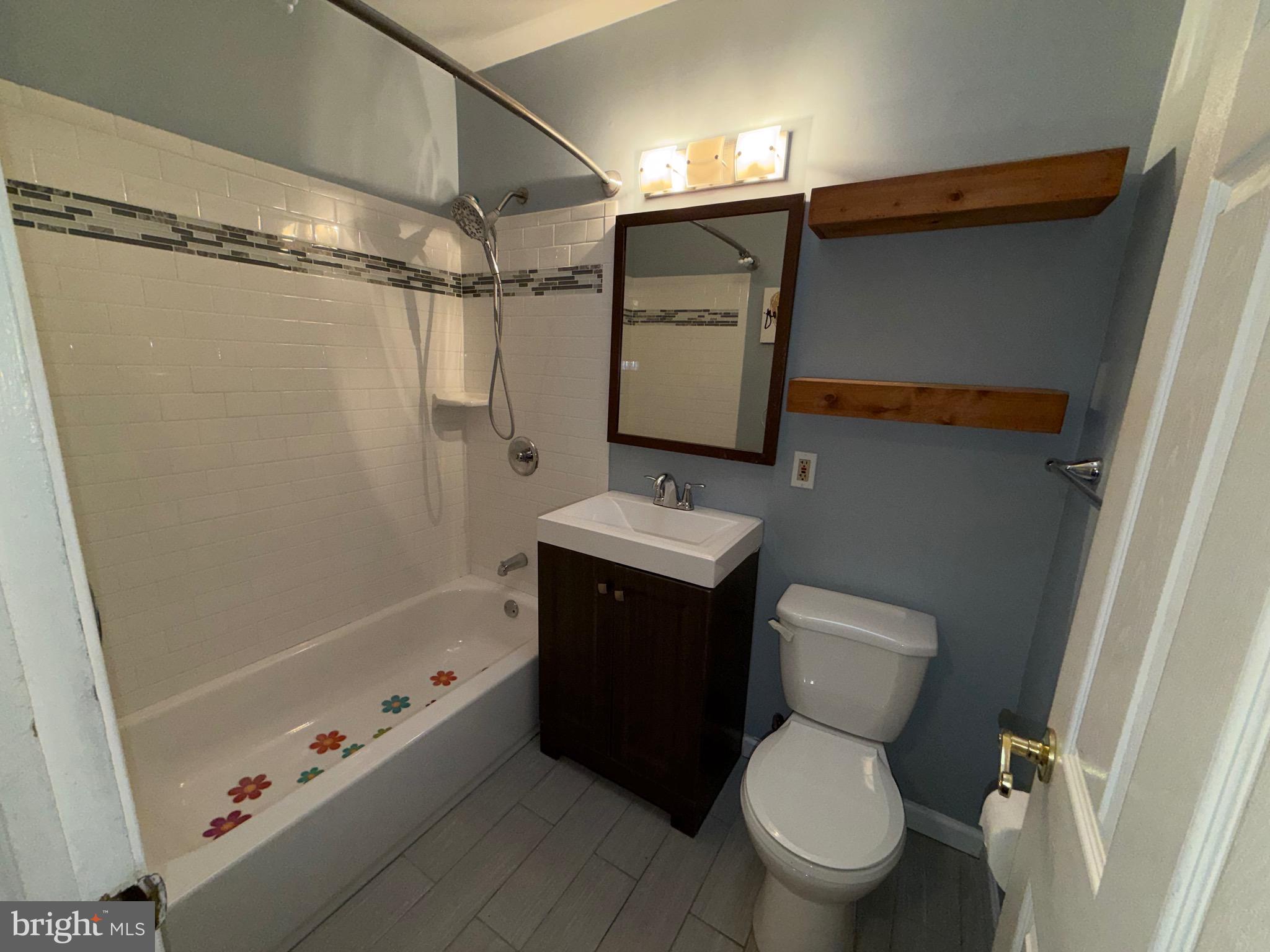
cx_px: 635
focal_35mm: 14
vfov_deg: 85.7
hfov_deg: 102.1
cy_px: 476
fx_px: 514
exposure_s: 1/120
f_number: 2.2
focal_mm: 2.22
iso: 50
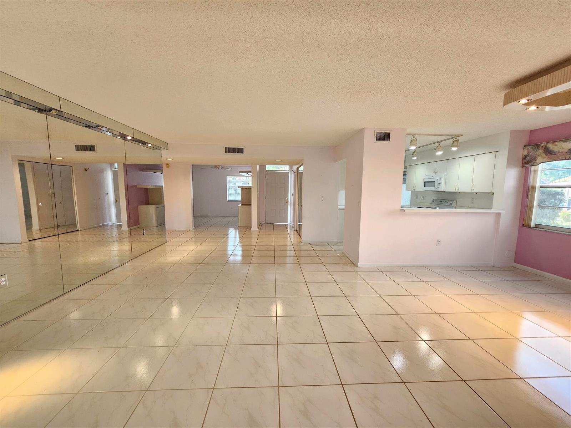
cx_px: 286
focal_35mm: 13
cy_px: 214
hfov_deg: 106.2
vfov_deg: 89.9
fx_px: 214
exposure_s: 1/60
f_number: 2.2
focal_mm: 2.2
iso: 200
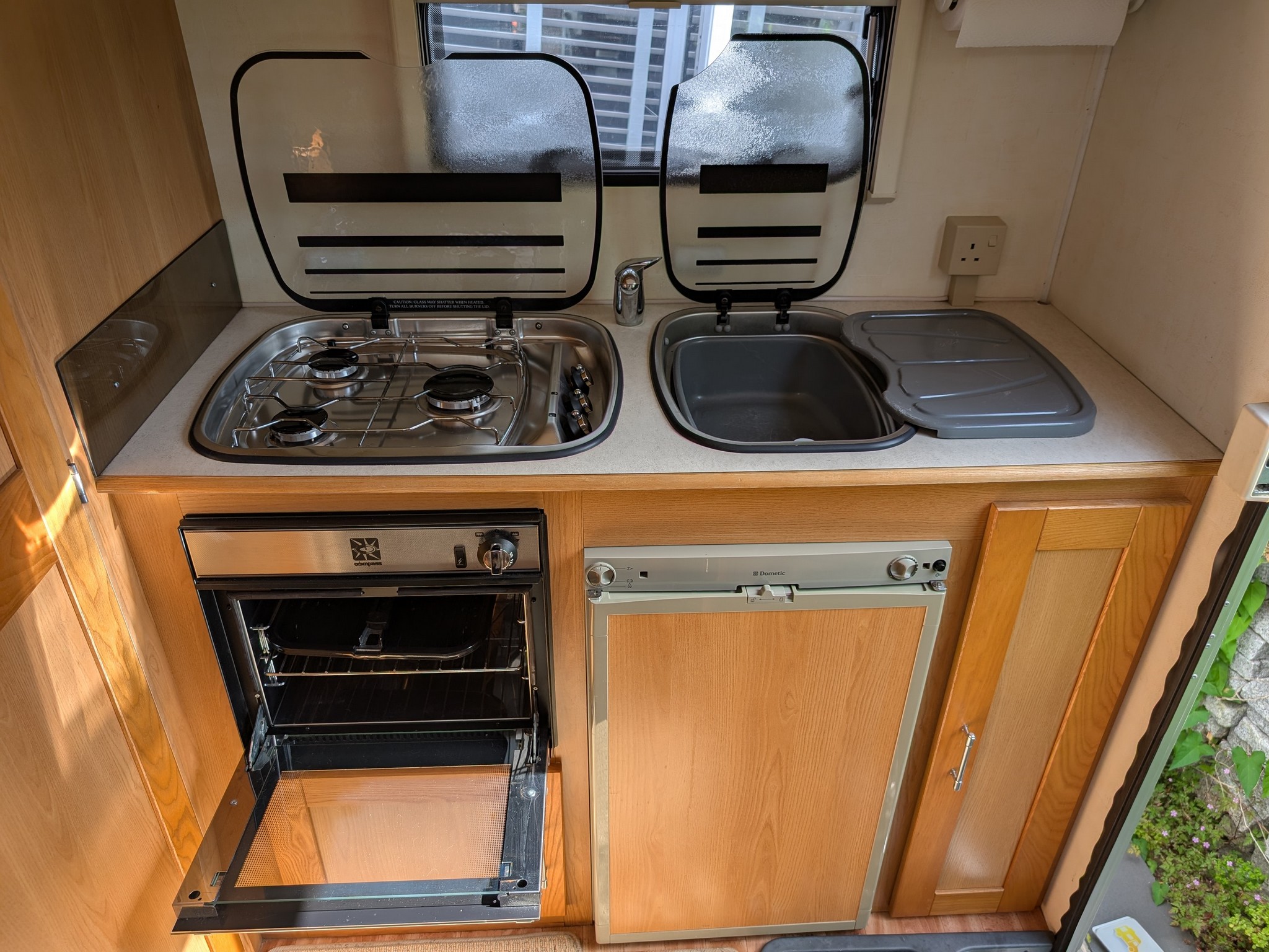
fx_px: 880
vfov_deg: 56.8
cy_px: 476
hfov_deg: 71.6
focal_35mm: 24
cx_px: 634
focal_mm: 6.9
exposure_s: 1/141
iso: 20
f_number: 1.68
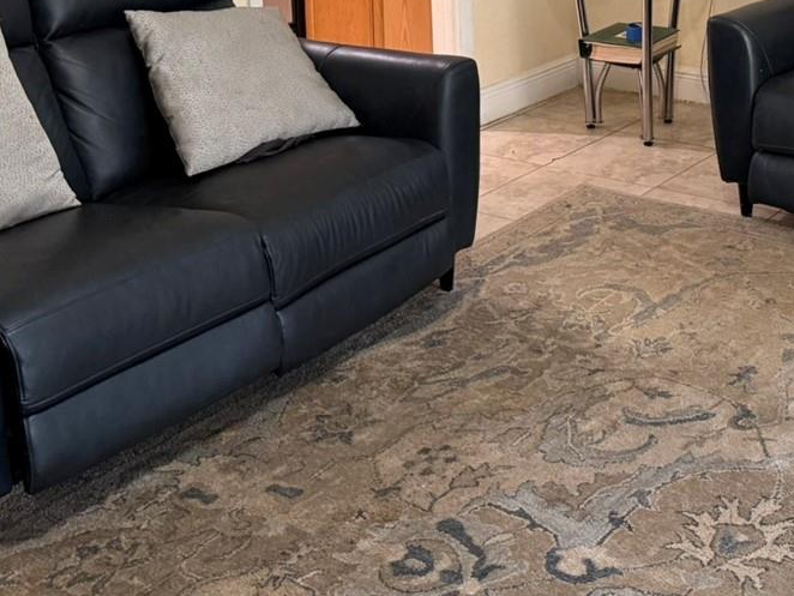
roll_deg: +0.2
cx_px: 662
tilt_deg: -8.1
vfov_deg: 23.5
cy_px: -84
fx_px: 1331
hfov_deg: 32.1
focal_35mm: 58
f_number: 1.78
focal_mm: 6.76
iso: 320
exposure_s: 1/60
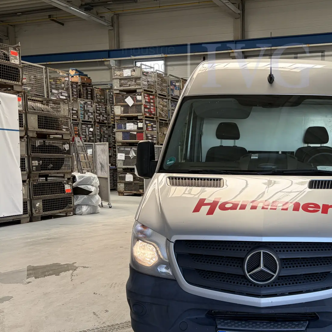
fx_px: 434
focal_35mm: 40
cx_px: 270
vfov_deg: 41.4
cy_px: 216
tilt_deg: -5.1
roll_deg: +0.0
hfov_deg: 40.0
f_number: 1.6
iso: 80
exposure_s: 1/205
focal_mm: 5.96
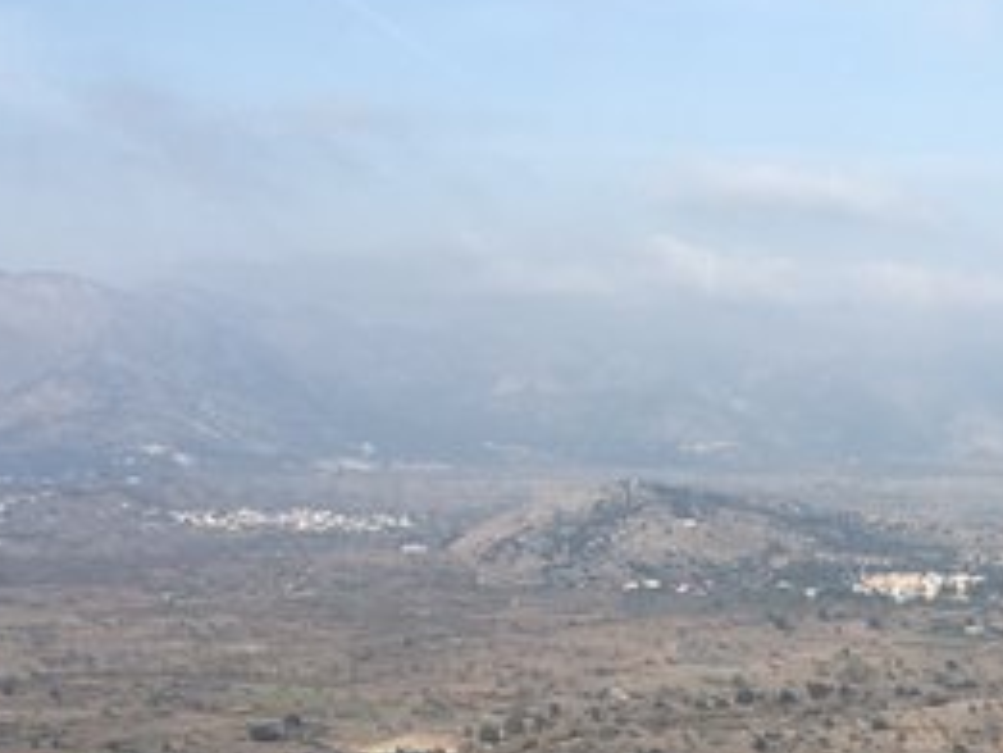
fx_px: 2319
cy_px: 496
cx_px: 830
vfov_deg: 18.4
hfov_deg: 24.0
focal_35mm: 80
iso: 25
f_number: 2.2
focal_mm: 4.15
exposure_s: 1/1241
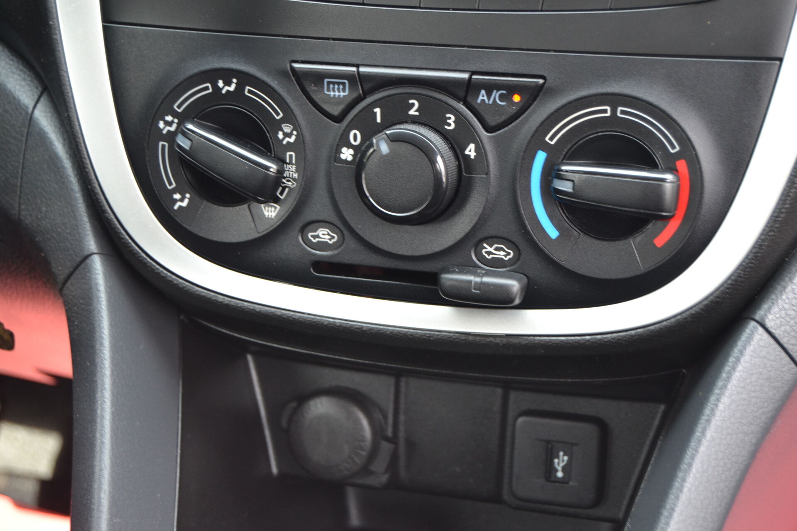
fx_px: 1527
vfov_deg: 19.7
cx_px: 398
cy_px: 266
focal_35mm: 69
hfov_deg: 29.2
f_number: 5.3
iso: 450
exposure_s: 1/60
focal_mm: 46
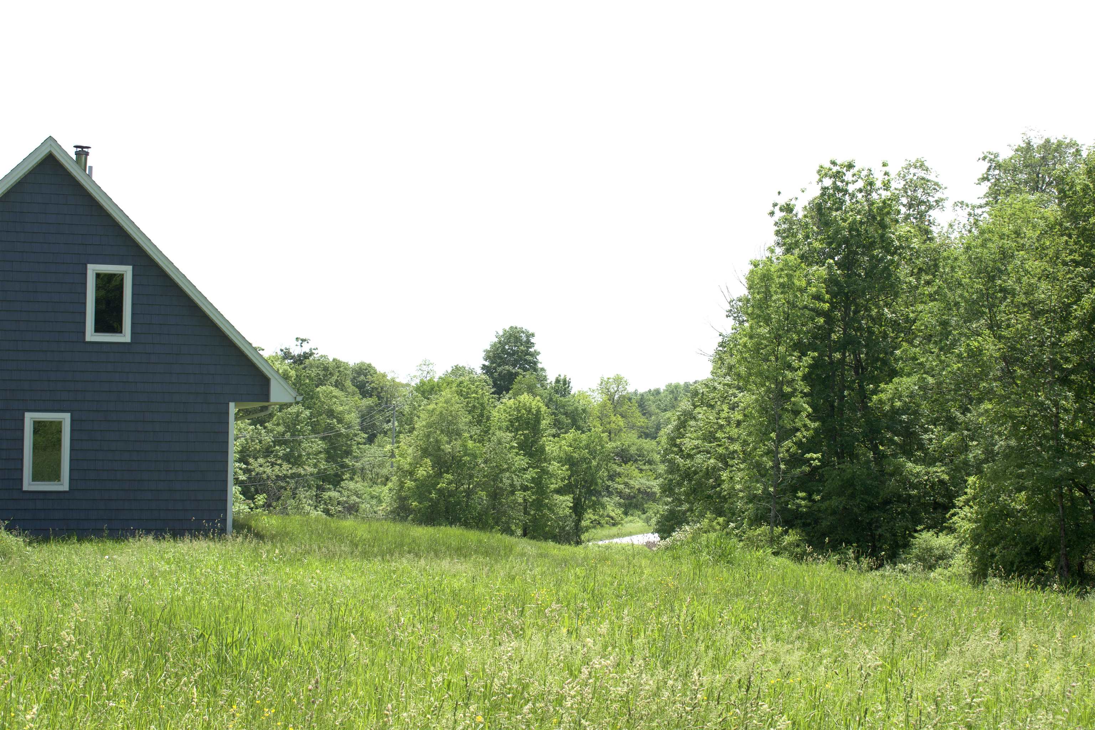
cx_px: 548
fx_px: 1734
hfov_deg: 35.1
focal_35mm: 57
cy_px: 365
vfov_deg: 23.8
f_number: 9
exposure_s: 1/320
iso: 100
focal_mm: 38
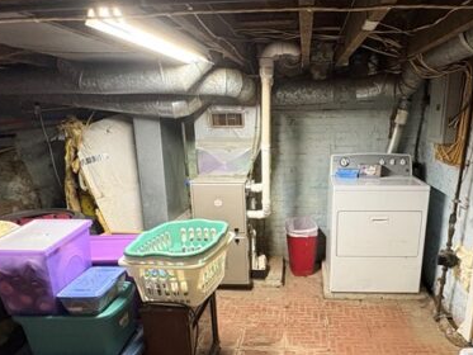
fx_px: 410
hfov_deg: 59.4
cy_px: 251
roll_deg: +1.1
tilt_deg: -18.3
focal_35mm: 30
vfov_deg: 45.7
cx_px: 285
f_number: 2.2
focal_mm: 2.22
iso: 320
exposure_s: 1/60
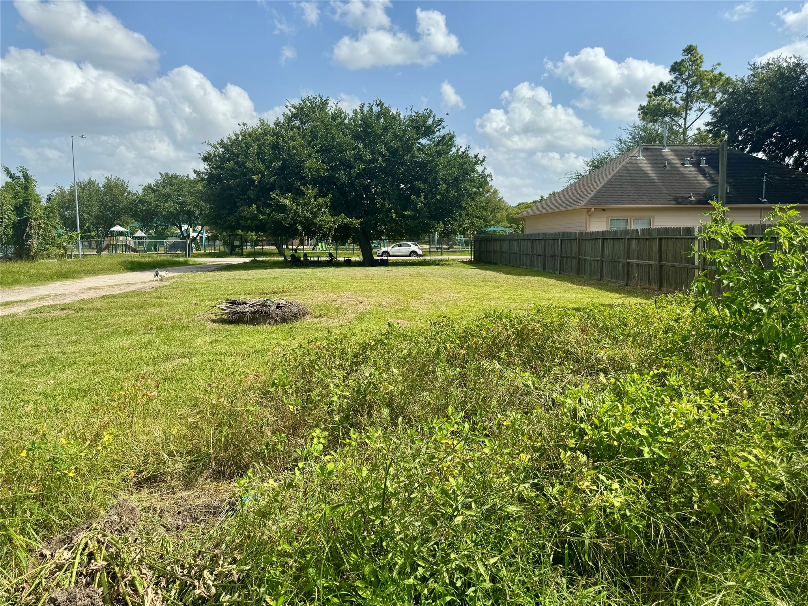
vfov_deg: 56.8
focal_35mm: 24
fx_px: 560
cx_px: 404
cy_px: 303
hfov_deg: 71.6
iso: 80
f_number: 1.78
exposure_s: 1/4608
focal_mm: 6.76
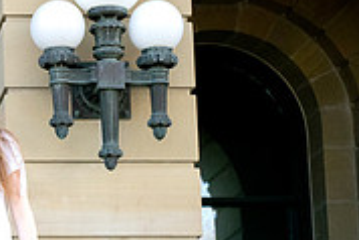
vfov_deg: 8.4
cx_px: -198
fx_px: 1627
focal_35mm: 163
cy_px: 231
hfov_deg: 12.0
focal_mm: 50
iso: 6400
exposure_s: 1/8000
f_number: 3.5
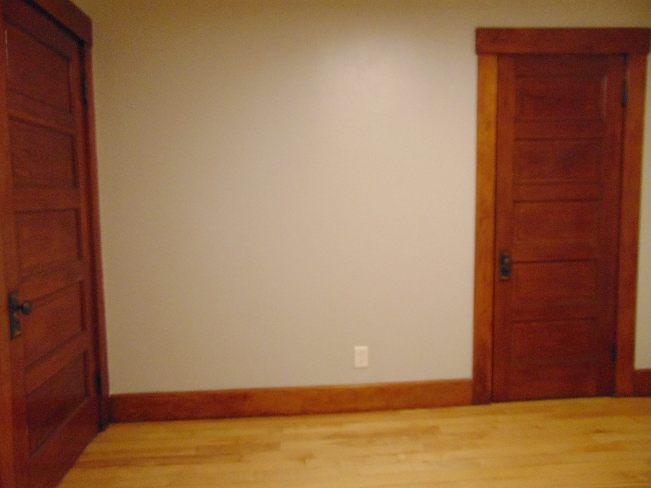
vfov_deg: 54.9
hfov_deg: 69.4
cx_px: 326
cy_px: 244
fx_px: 470
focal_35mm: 25
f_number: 3
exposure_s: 1/25
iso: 400
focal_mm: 4.5
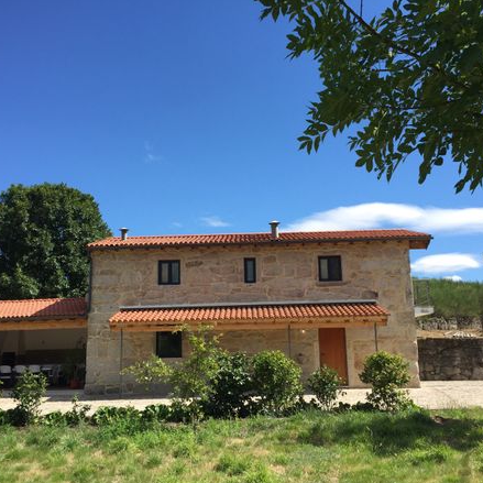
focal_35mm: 35
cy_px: 244
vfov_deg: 47.2
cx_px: 228
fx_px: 553
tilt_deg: +11.8
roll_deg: +0.3
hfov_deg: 47.2
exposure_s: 1/1236
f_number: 2.2
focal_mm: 4.15
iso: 32
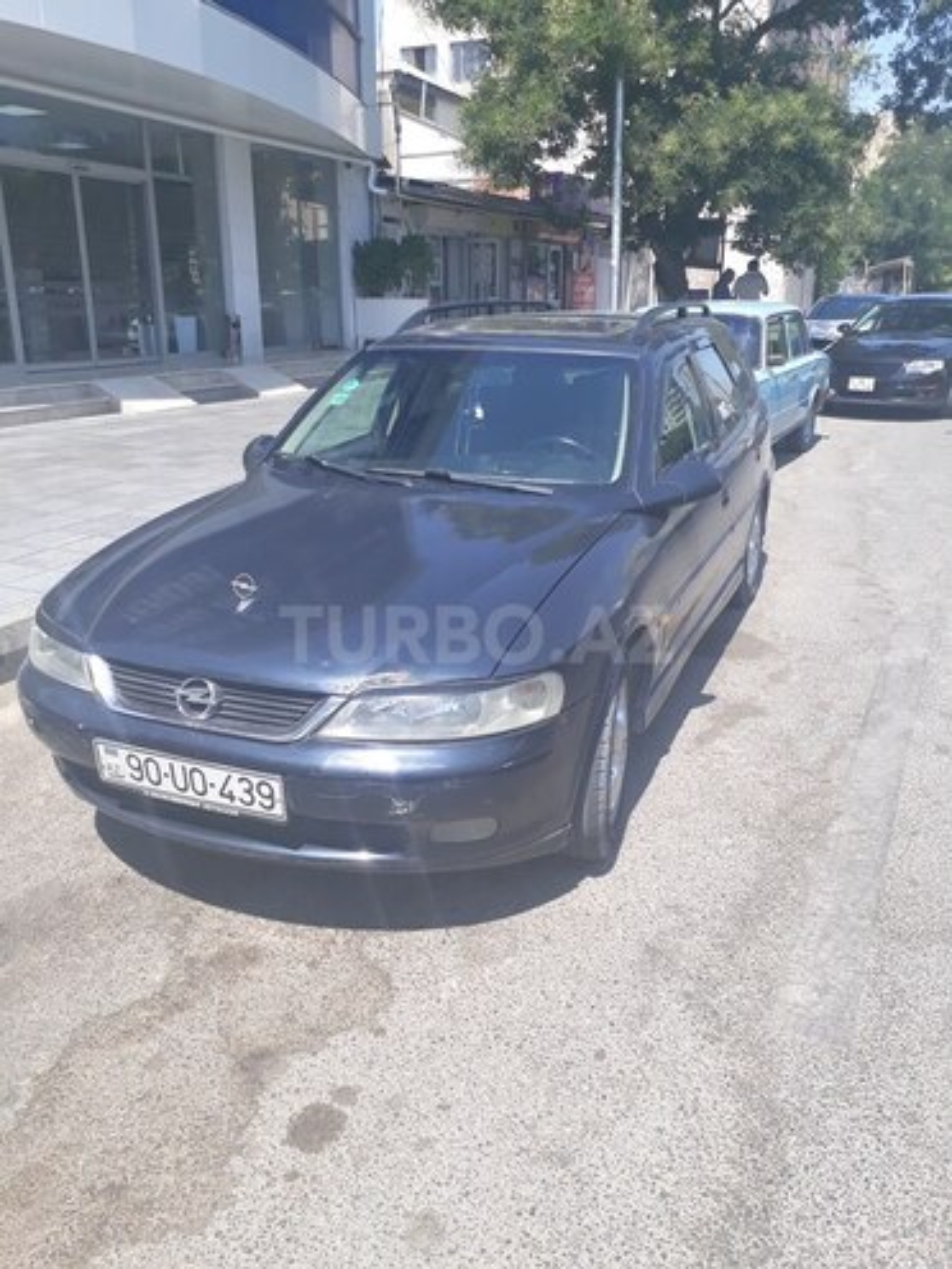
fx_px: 990
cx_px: 476
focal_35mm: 27
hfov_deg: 51.4
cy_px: 634
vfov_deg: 65.3
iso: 40
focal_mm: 3.6
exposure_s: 1/637
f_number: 1.9
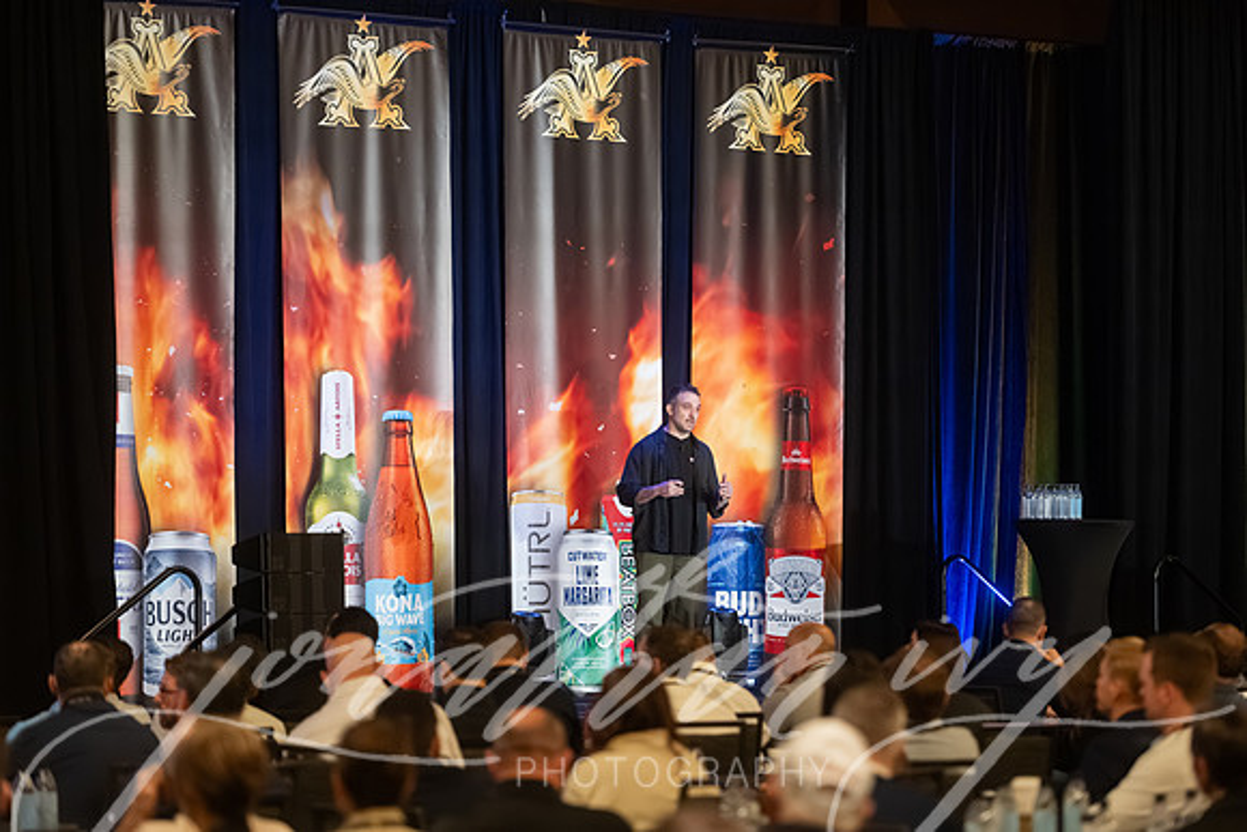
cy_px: 416
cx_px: 624
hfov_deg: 14.9
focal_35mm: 138
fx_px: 4767
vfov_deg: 10.0
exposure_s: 1/200
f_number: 2.8
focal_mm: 135
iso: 6400
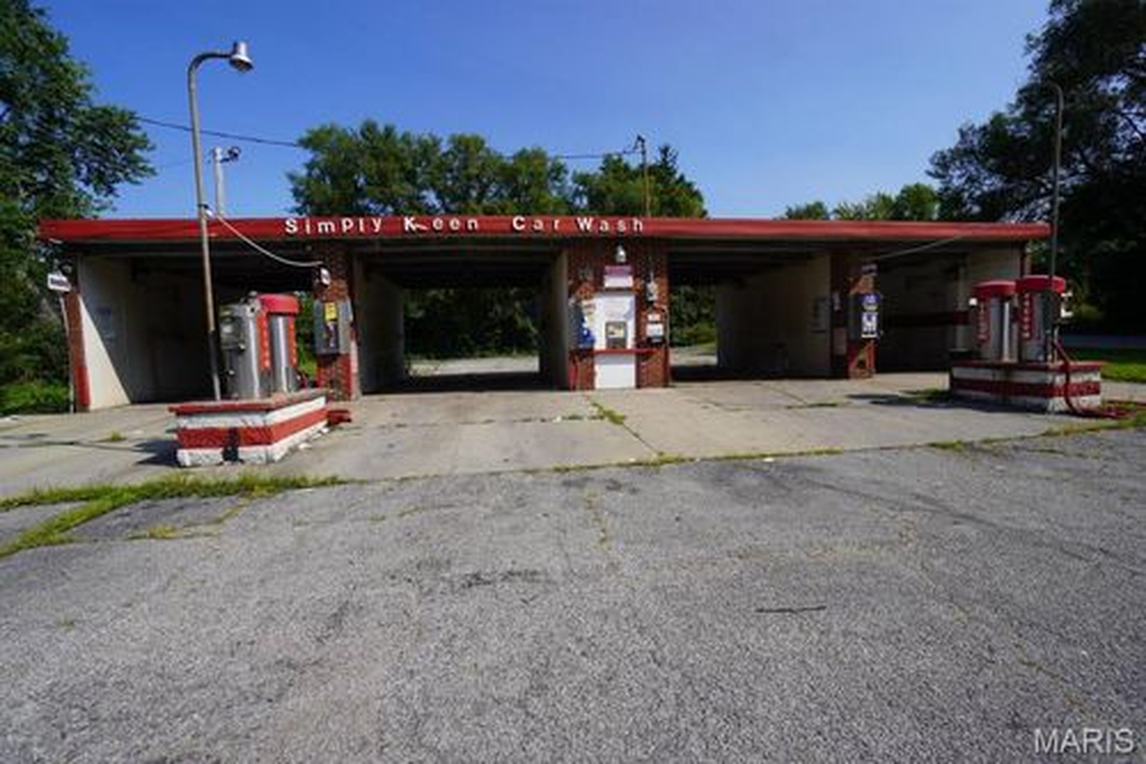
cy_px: 382
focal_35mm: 16
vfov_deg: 72.0
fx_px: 525
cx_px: 573
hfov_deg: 95.0
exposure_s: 1/800
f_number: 5
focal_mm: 11
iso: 100
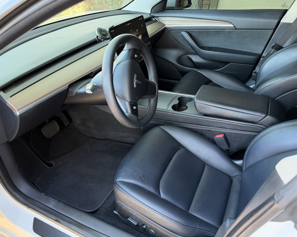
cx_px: 137
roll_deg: -3.5
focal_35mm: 26
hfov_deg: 65.9
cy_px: 119
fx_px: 229
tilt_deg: -34.8
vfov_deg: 54.9
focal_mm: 6.93
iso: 200
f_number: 1.8
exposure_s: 1/80
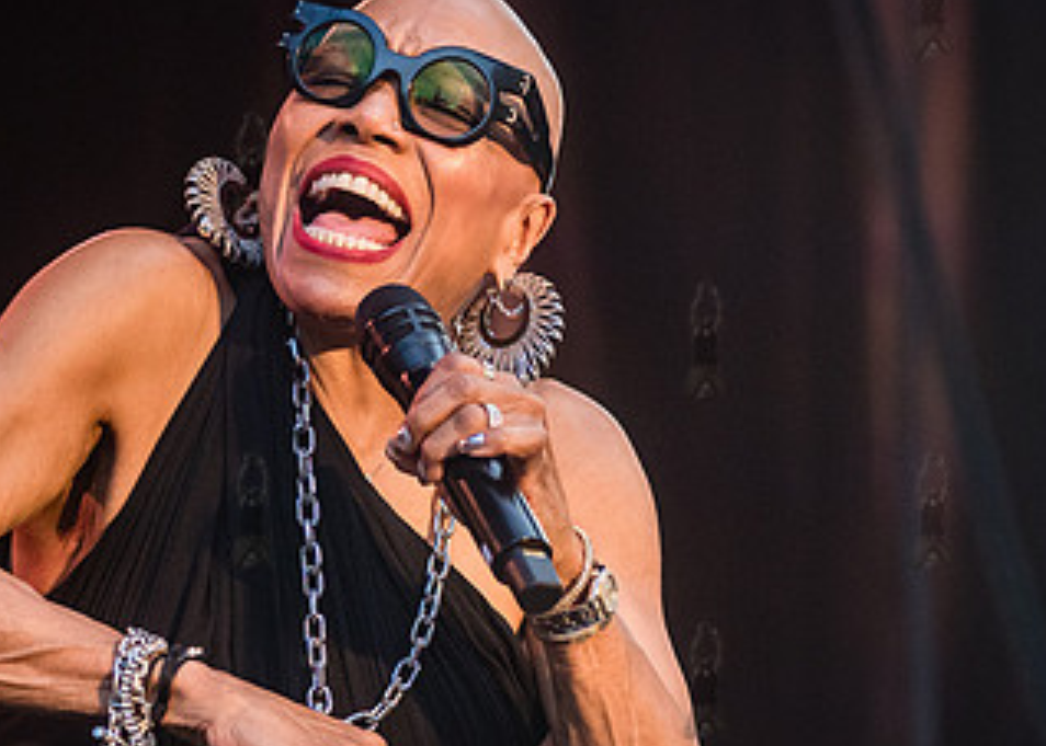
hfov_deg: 8.9
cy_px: 378
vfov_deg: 6.3
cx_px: 460
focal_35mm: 227
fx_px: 6742
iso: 2500
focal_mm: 100
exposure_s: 1/1000
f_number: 4
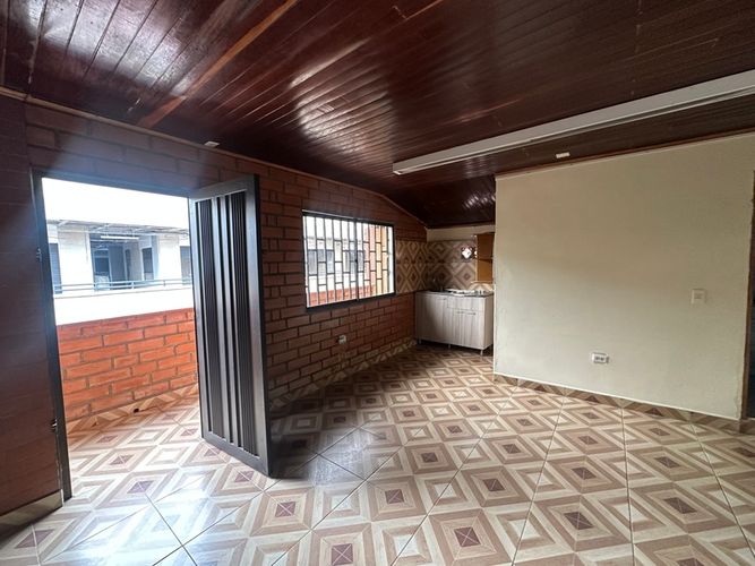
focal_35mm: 14
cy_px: 283
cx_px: 378
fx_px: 305
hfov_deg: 102.1
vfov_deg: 85.7
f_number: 2.2
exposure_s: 1/83
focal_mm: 2.22
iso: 320
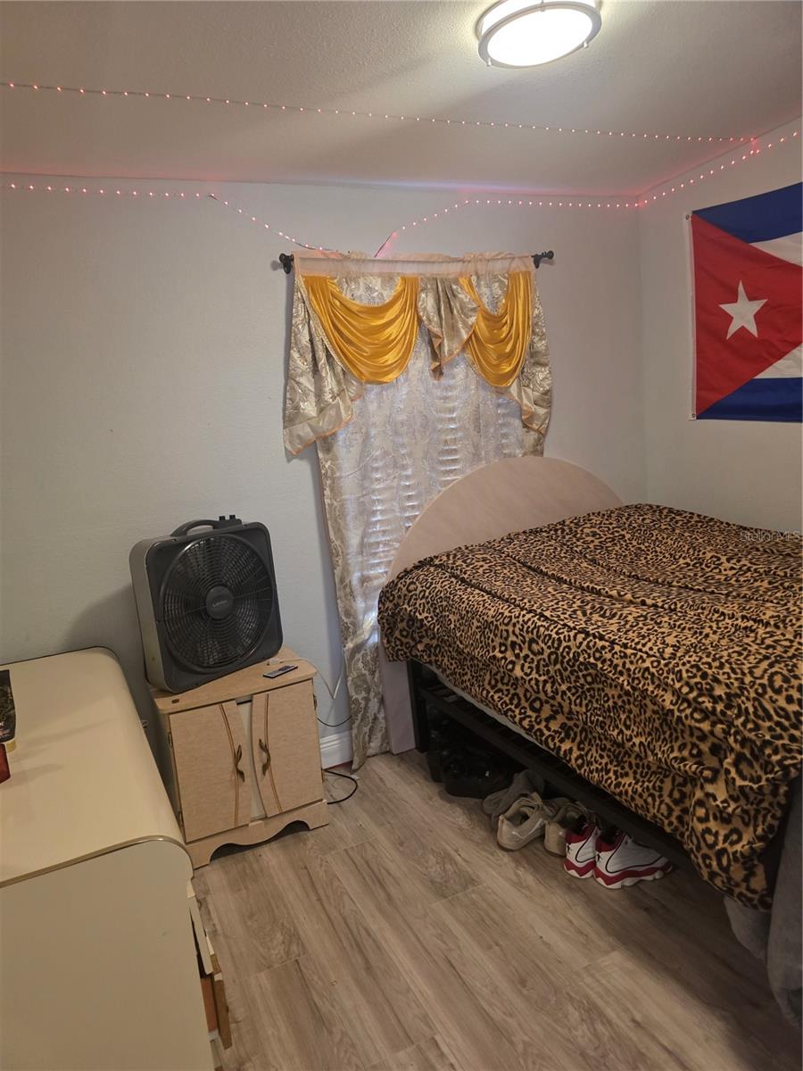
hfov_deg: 58.9
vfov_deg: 73.9
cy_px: 536
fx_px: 711
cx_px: 402
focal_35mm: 23
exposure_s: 1/120
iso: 400
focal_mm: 6.3
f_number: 1.7
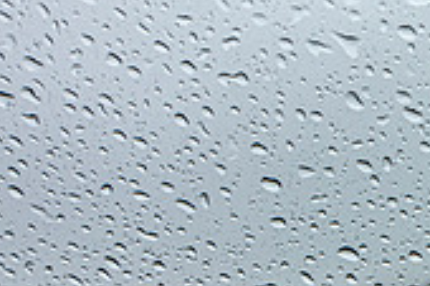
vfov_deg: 16.4
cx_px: 693
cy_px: 254
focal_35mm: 82
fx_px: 978
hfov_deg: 20.3
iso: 125
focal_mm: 8.8
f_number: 8
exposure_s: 1/100
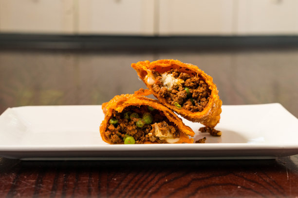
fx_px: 430
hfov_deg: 38.3
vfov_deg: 26.0
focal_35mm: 52
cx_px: 149
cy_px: 99
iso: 400
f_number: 6.3
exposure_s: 1/80
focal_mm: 51.9
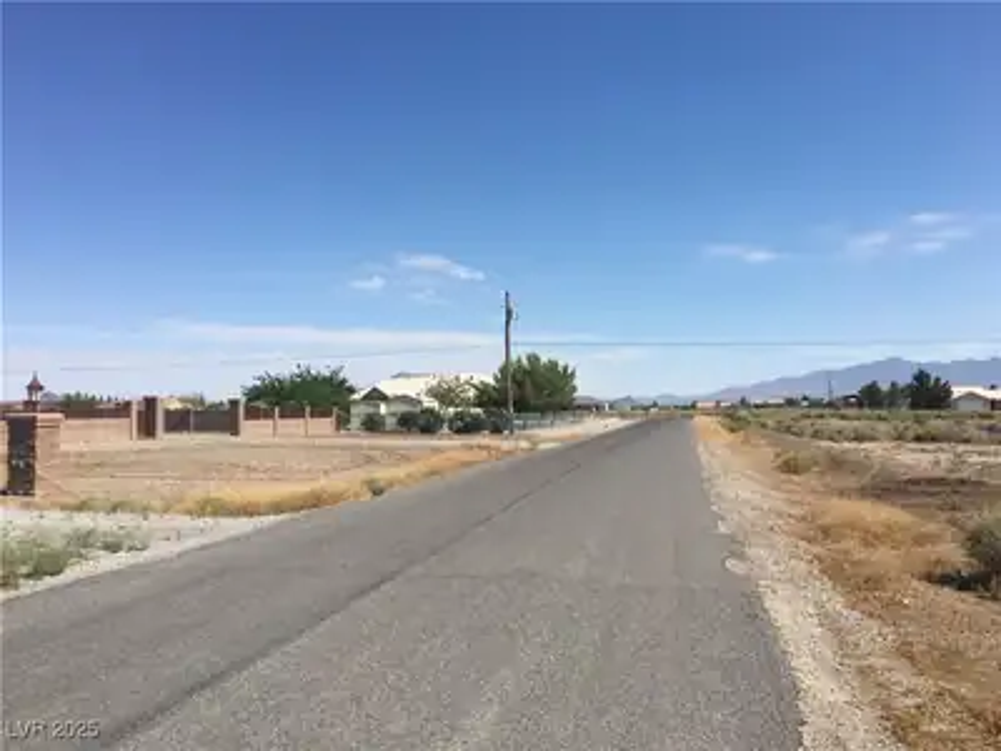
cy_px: 376
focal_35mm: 29
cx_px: 500
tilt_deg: +5.0
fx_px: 839
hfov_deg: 61.7
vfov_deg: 48.2
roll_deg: +2.0
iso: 25
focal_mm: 4.15
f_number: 2.2
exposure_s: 1/2331
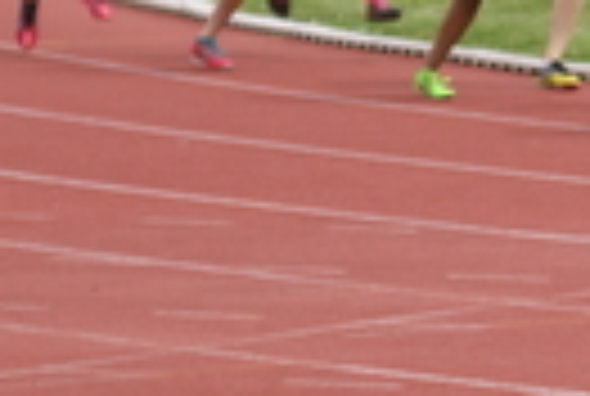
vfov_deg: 3.2
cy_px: -173
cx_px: 883
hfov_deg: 4.7
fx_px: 7096
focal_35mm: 432
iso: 100
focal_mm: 70
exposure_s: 1/250
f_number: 6.3
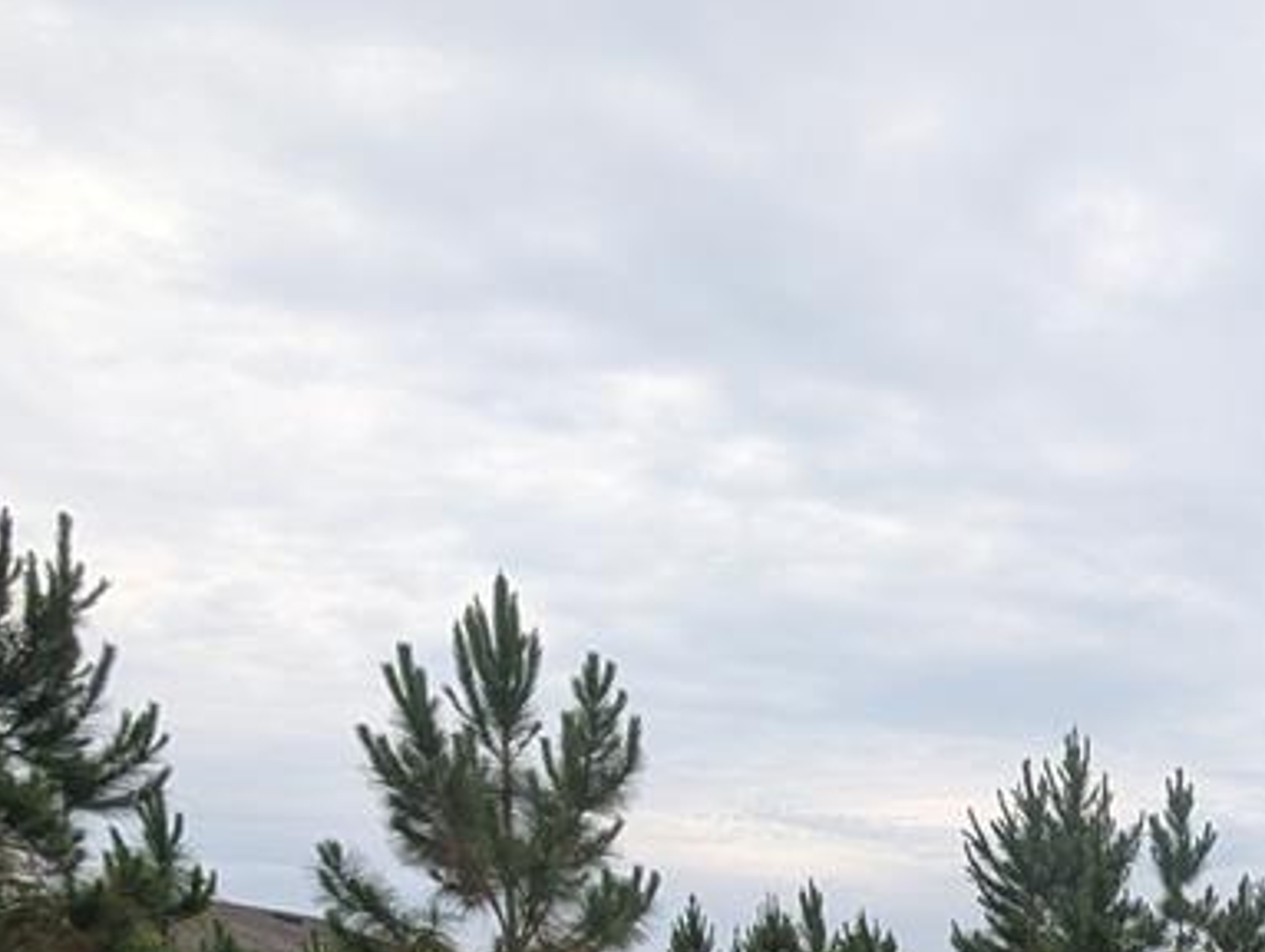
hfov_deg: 45.4
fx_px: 1171
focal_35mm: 32
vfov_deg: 34.7
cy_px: 1157
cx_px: 1334
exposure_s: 1/929
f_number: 1.7
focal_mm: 2.02
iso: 53
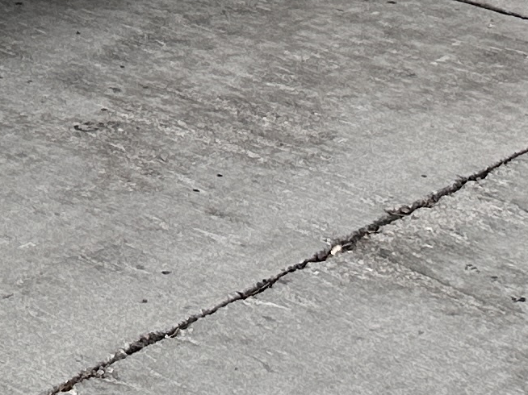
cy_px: -809
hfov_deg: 12.4
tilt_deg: +0.5
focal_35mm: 148
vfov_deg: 8.4
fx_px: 2257
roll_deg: -0.8
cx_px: -380
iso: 80
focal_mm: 6.86
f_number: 1.78
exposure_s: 1/3155
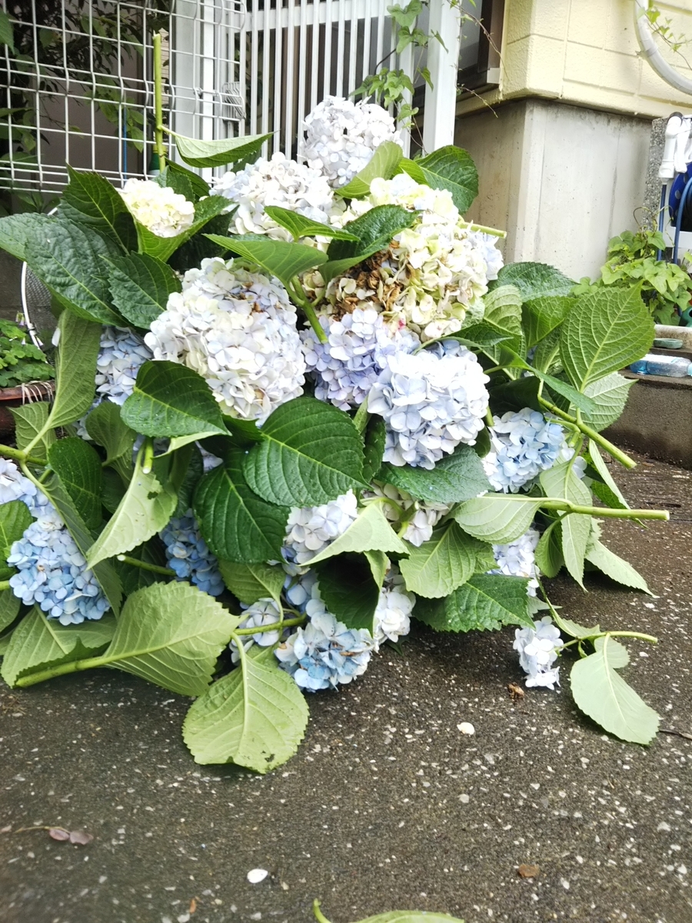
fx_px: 800
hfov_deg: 46.8
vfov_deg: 60.0
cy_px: 462
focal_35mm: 30
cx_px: 346
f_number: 2.2
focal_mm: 4
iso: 25
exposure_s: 1/120
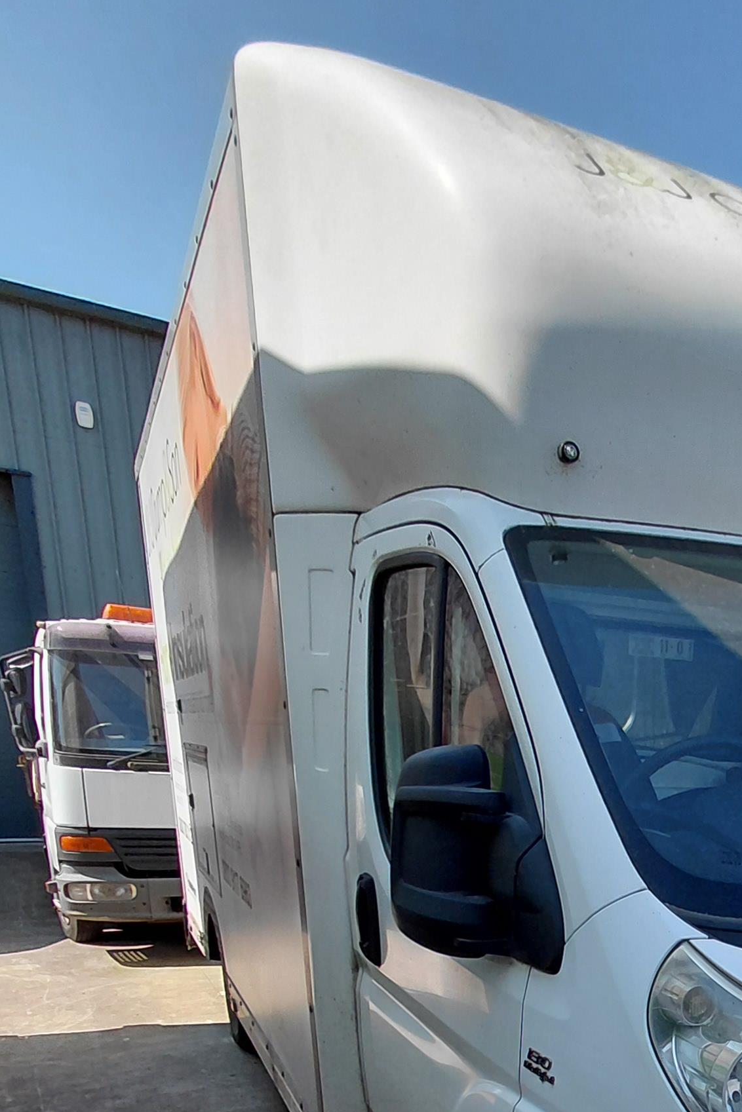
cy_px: 1005
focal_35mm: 32
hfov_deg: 35.8
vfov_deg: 51.7
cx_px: 791
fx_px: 989
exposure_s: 1/1168
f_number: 2.2
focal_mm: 1.64
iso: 40
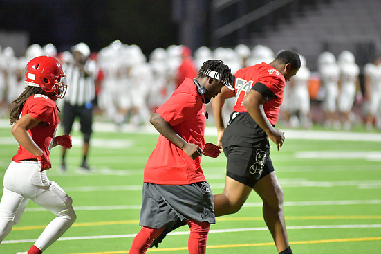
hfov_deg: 6.5
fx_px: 3343
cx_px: 189
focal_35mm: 316
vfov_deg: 4.3
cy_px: 133
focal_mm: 300
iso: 16000
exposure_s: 1/1250
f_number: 3.5
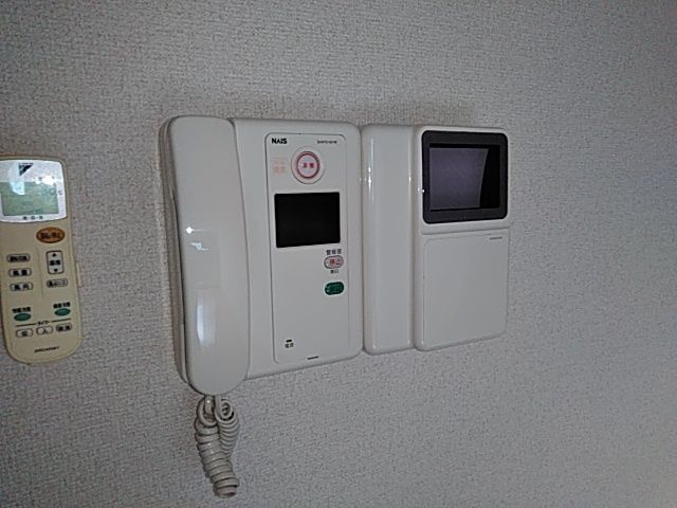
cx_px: 338
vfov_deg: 51.4
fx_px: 528
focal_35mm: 27
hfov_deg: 65.3
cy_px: 254
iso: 232
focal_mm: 3.46
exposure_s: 1/60
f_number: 2.2
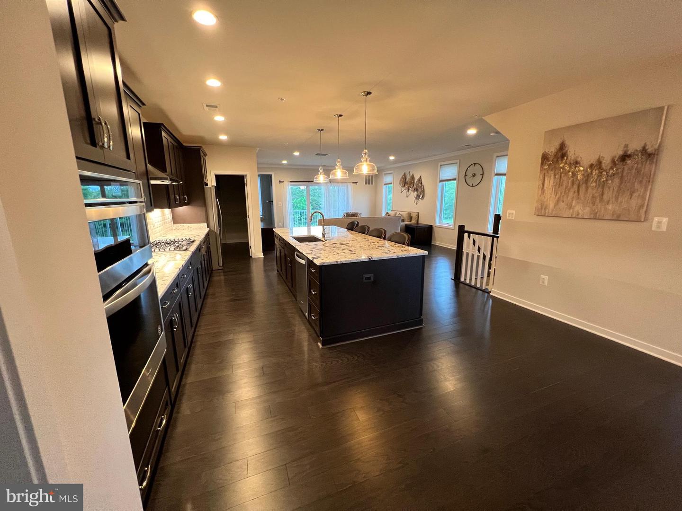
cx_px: 341
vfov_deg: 89.9
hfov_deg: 106.2
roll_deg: +0.2
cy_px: 256
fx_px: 256
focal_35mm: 13
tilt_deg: -13.4
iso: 400
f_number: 1.8
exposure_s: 1/60
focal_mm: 1.57
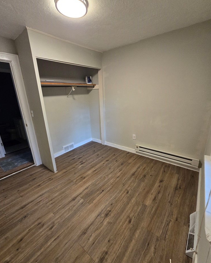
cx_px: 106
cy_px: 130
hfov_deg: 88.0
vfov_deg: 100.7
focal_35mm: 14
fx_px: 109
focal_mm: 2.2
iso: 250
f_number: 2.2
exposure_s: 1/60
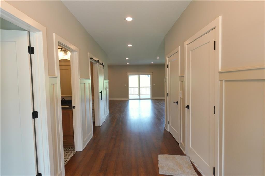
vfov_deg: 67.3
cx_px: 132
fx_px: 132
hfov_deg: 90.0
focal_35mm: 18
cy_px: 88
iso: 640
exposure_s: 1/125
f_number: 5
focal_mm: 6.9
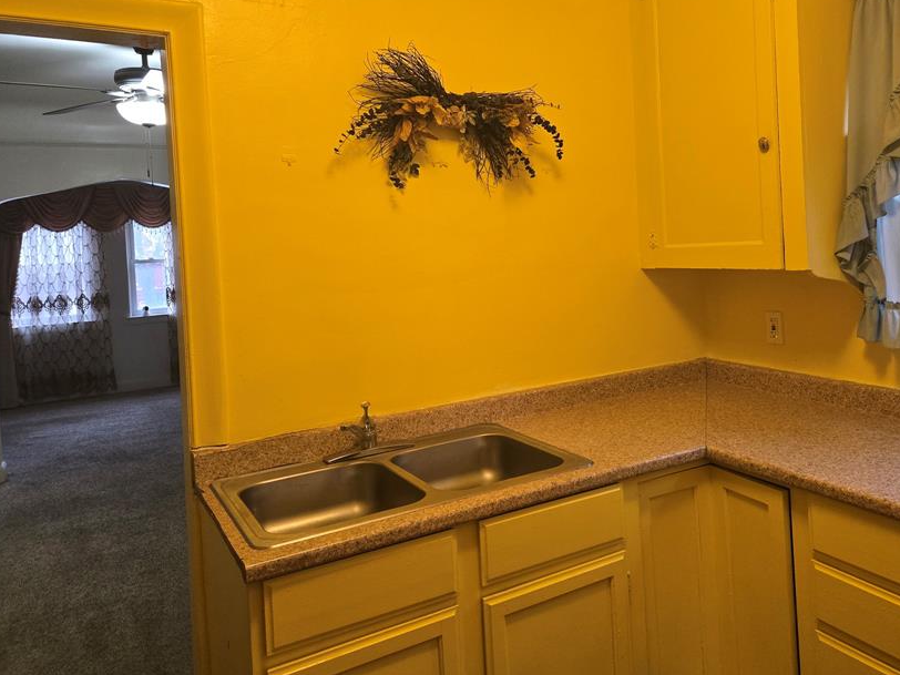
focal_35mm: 29
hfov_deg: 61.3
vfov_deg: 47.9
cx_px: 522
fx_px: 754
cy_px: 268
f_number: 1.8
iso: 500
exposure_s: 1/120
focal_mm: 5.4
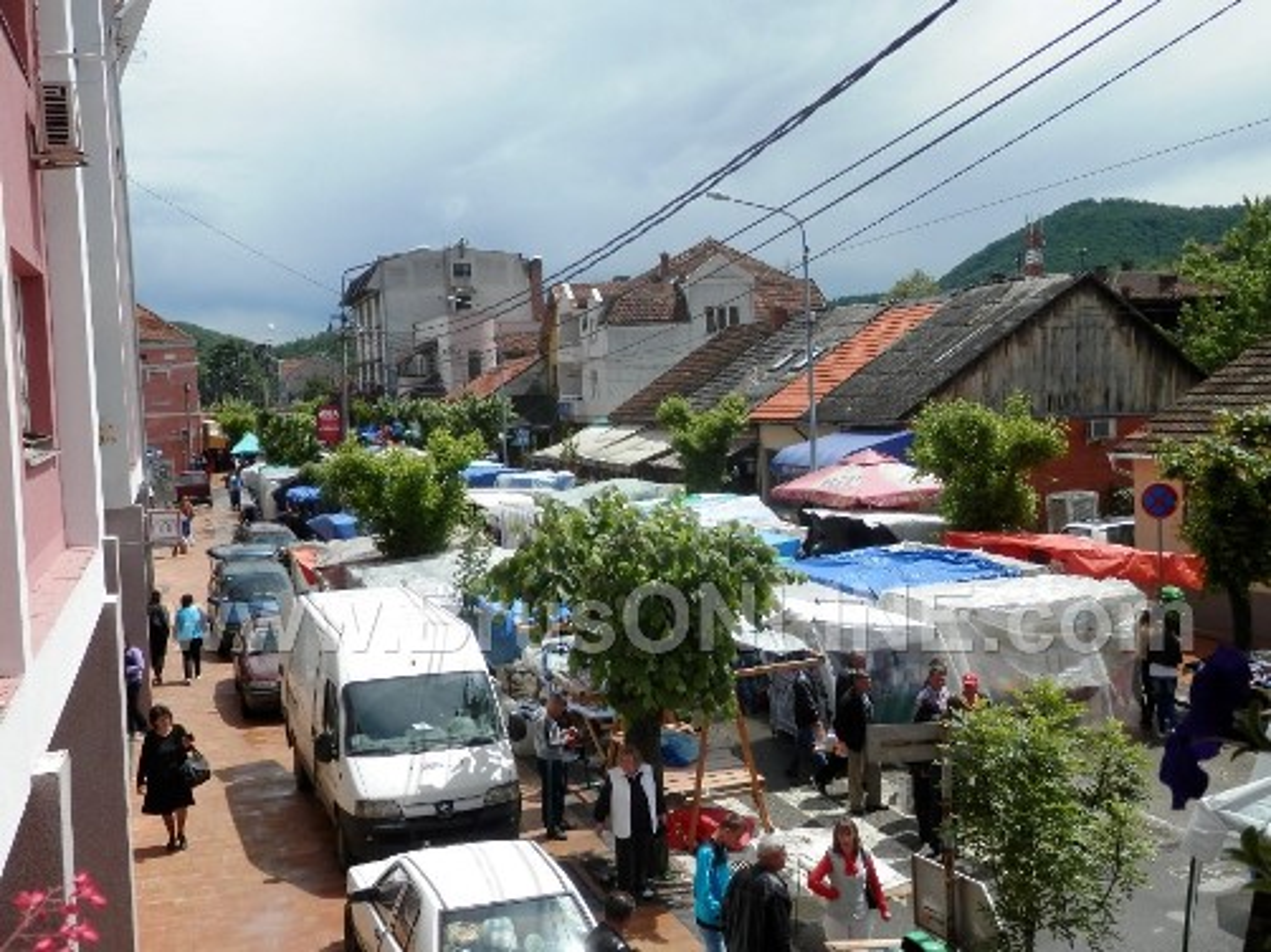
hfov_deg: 50.2
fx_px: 1358
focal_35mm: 37
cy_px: 476
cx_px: 636
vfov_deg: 38.6
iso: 80
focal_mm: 6.6
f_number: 3.6
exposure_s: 1/1250
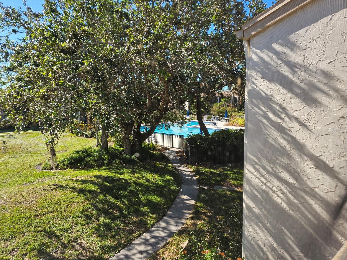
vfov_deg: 58.9
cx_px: 174
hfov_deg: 73.9
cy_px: 130
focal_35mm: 23
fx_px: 231
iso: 10
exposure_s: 1/238
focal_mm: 6.3
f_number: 1.7
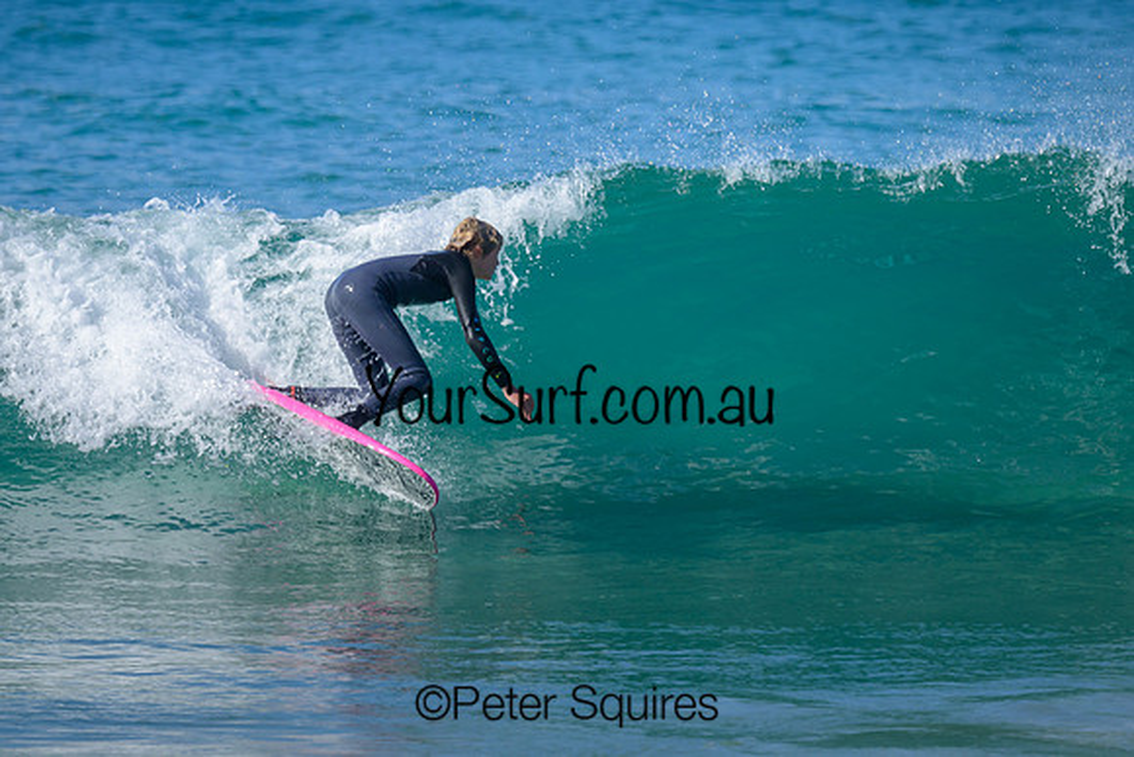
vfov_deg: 1.3
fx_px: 34614
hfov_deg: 1.9
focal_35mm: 1099
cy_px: 237
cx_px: 533
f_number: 6.3
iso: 500
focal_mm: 800
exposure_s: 1/2000
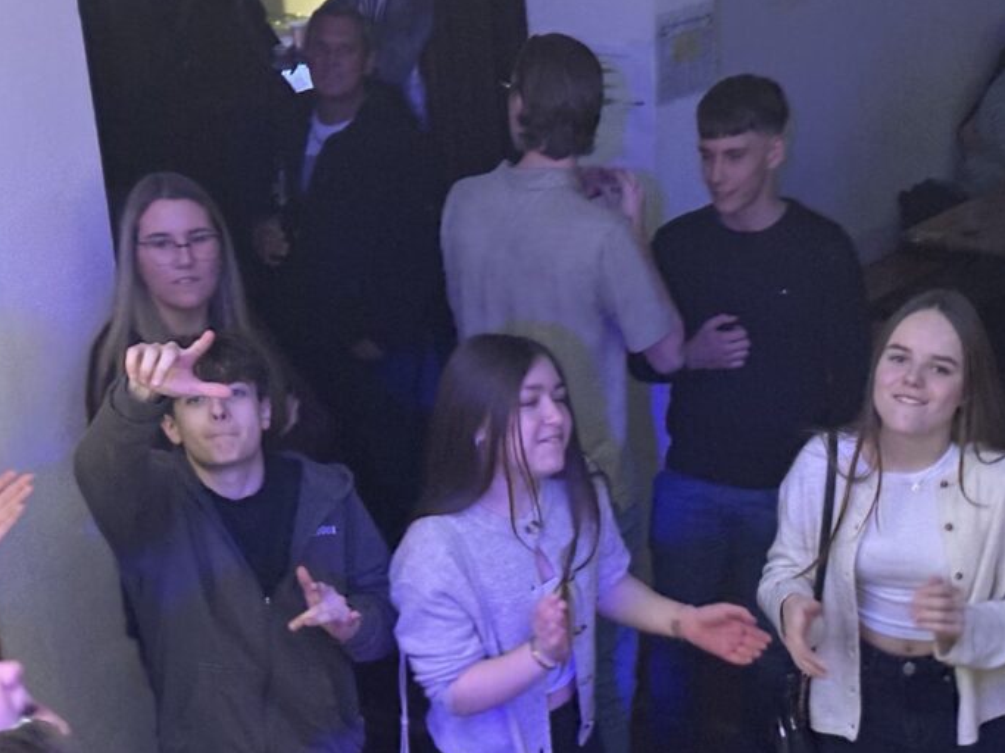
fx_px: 2090
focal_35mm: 72
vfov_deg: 20.3
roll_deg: +2.5
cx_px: 599
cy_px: 532
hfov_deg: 27.0
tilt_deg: -22.4
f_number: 1.78
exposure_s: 1/30
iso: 500
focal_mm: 6.86
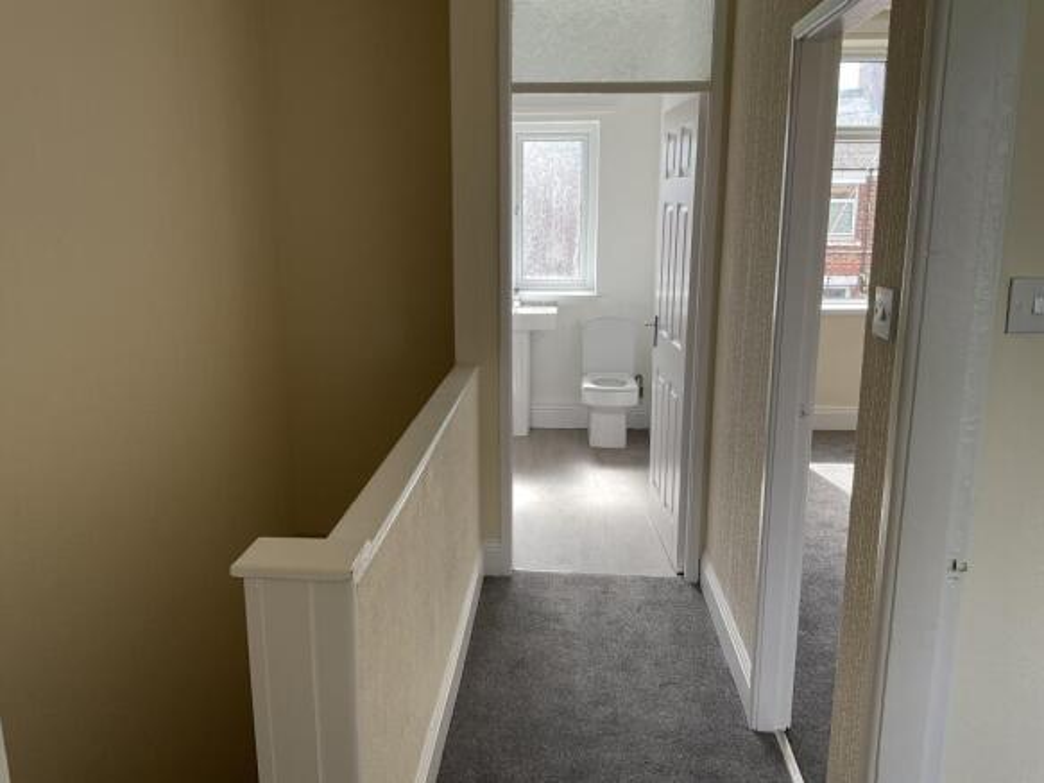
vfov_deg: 48.2
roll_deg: +0.8
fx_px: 874
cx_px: 522
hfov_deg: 61.7
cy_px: 392
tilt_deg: -12.0
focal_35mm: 29
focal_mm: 3
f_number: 1.8
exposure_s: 1/101
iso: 16
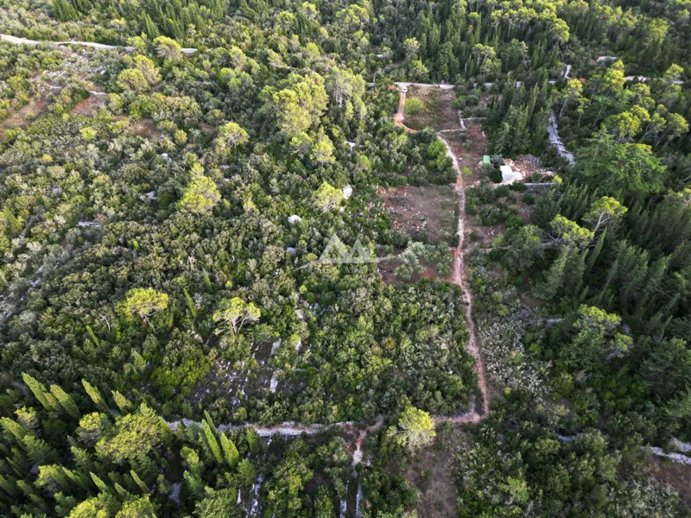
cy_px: 259
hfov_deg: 71.6
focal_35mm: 24
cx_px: 346
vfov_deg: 56.8
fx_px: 479
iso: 100
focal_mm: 6.72
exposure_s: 1/160
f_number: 1.7
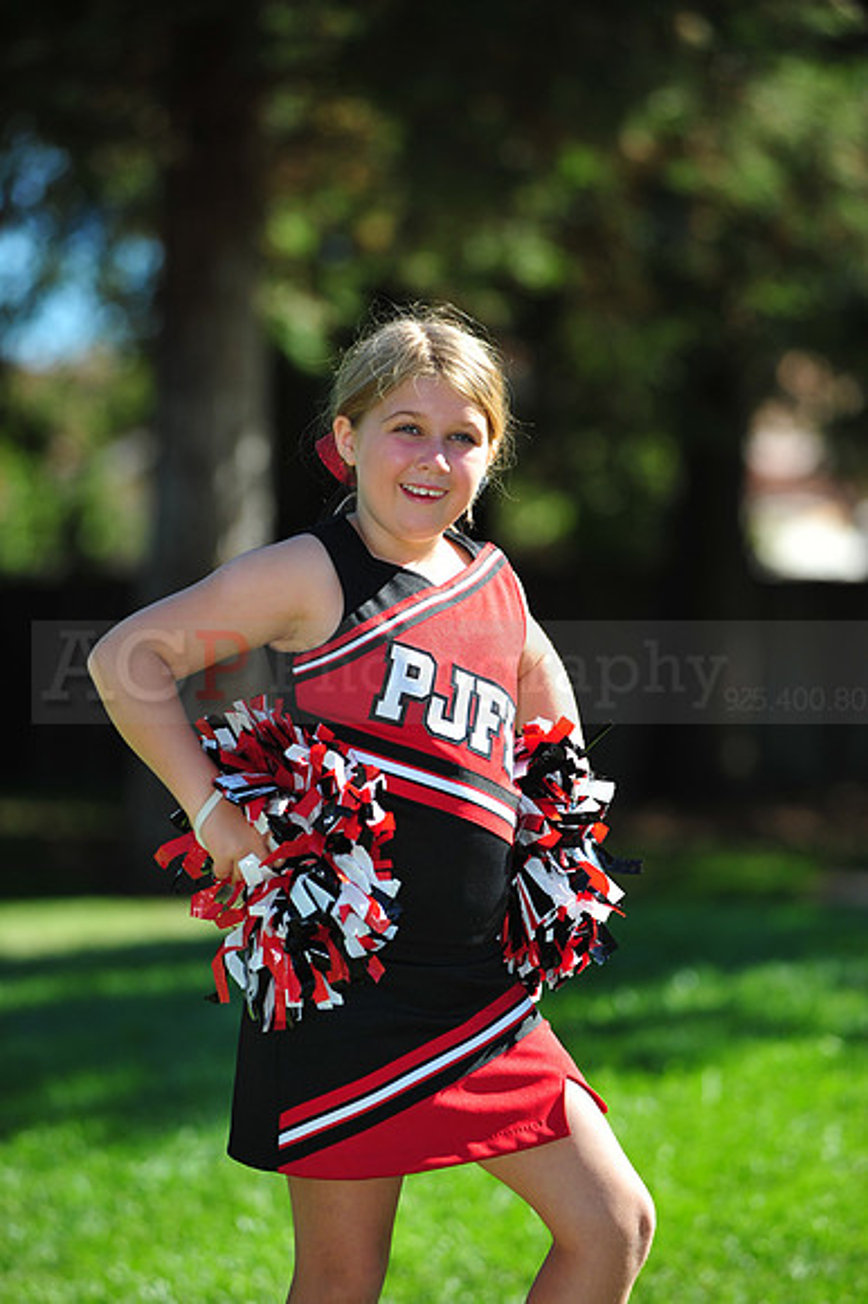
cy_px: 652
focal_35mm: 200
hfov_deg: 6.9
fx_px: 7241
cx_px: 434
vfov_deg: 10.3
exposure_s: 1/1250
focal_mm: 200
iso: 400
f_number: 4.5
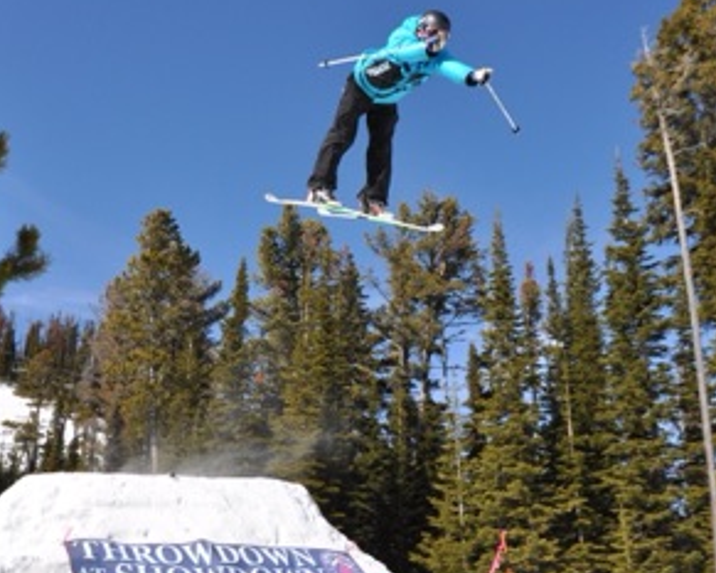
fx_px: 1034
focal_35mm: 49
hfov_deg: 38.1
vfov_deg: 30.9
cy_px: 240
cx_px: 308
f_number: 11
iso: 200
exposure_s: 1/500
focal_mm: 21
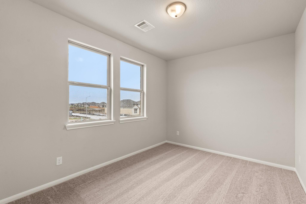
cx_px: 153
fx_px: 140
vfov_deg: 72.0
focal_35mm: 16
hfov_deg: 95.0
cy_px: 102
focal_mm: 16.5
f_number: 9
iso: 320
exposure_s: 1/6
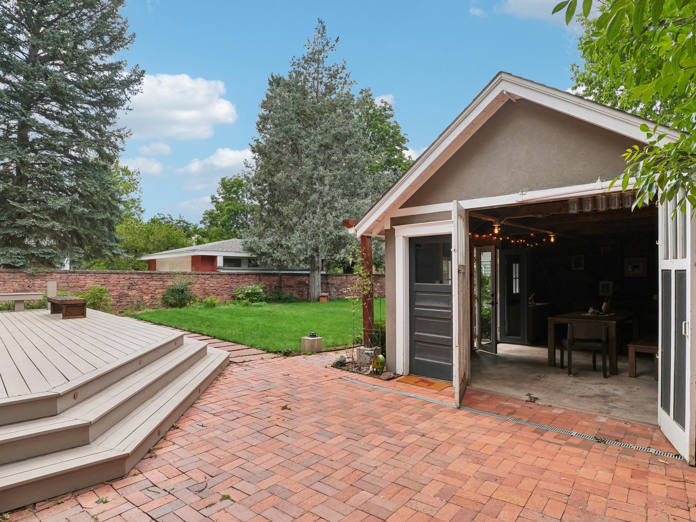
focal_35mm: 19
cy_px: 261
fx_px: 373
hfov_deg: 86.0
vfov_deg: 69.9
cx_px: 354
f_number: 8
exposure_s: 1/200
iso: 100
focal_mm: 11
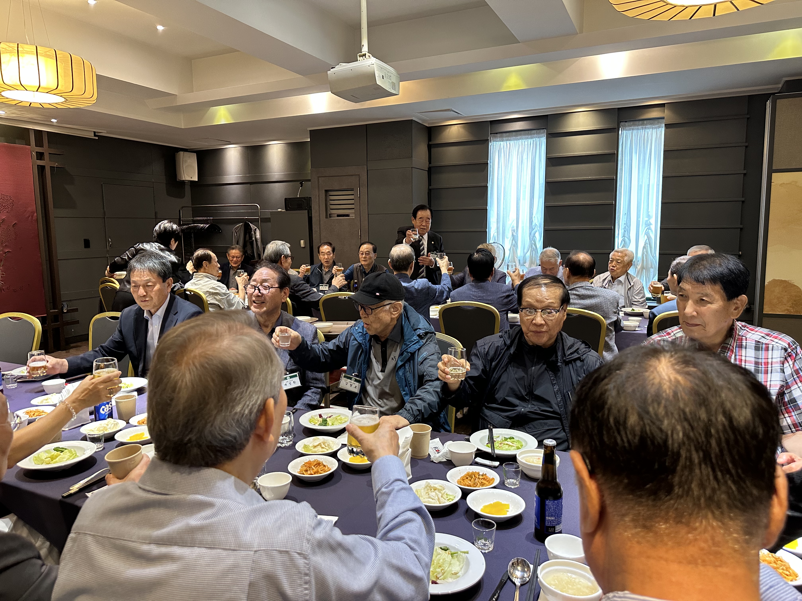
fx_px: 556
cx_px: 401
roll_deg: +0.0
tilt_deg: -7.1
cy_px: 300
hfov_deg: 71.6
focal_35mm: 24
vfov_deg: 56.8
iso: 250
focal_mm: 6.86
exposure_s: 1/60
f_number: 1.78
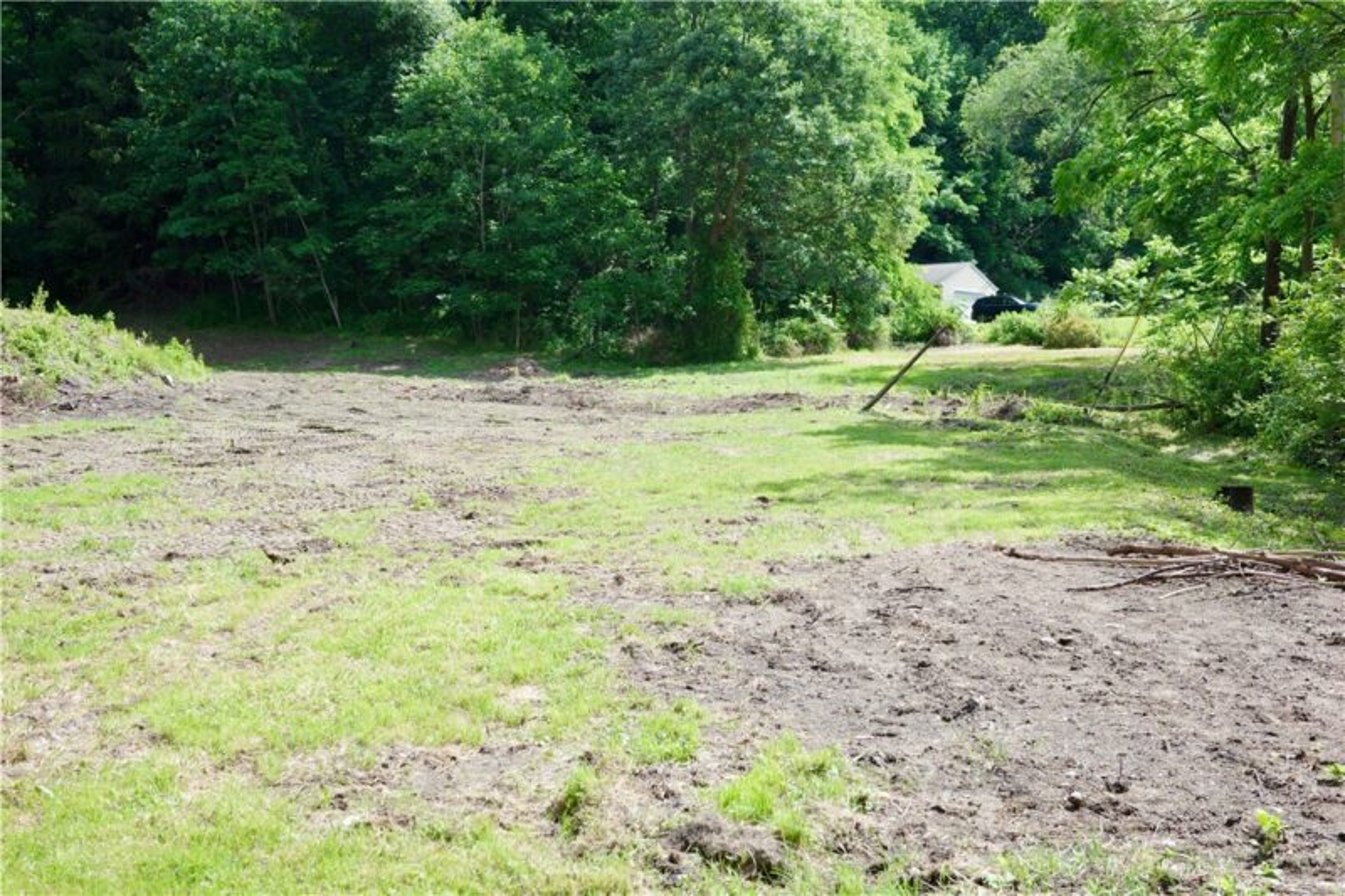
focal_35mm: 40
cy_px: 448
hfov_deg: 48.5
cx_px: 672
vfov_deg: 33.4
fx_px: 1494
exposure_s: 1/320
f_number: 4.5
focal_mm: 26
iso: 200
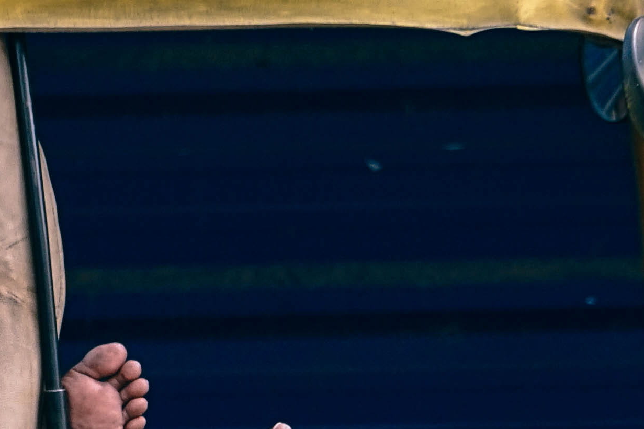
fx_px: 20931
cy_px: 598
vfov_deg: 1.2
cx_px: 10
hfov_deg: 1.8
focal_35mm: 1170
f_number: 6.3
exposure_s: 1/250
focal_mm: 240
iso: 320
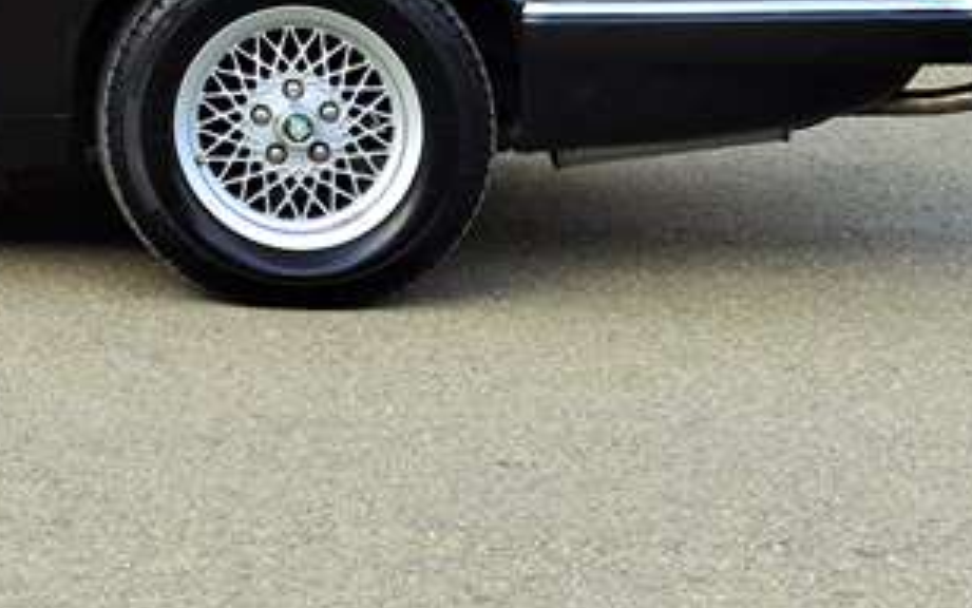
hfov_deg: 13.1
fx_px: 4054
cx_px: -405
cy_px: -393
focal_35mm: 153
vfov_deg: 8.3
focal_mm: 48
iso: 200
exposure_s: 1/100
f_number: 6.3
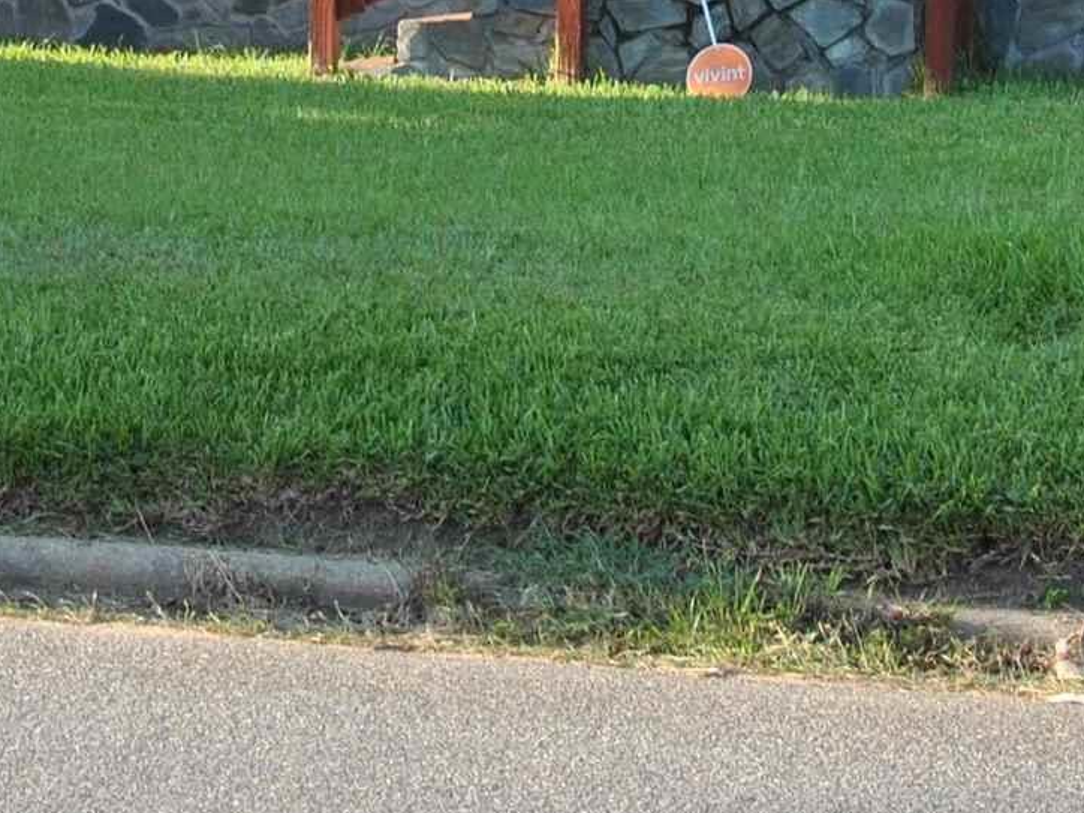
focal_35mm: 147
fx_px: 4603
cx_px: 470
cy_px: -404
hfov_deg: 13.4
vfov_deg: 9.8
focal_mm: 24
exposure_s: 1/160
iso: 100
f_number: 6.3
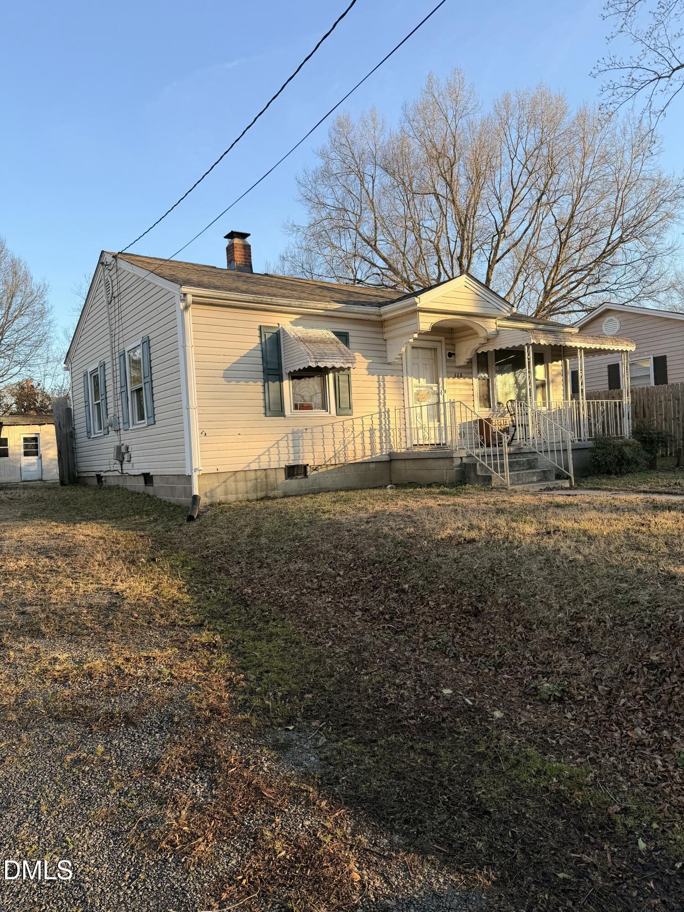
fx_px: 632
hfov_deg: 56.8
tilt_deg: -0.1
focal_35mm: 24
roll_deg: +3.6
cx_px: 342
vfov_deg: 71.6
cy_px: 456
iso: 80
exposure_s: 1/822
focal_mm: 6.76
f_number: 1.78
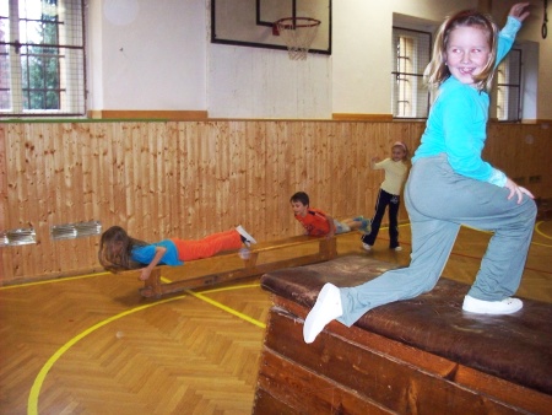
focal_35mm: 37
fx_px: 590
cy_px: 208
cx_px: 276
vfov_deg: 38.7
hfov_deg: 50.1
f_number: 2.8
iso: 200
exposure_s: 1/45
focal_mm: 6.2
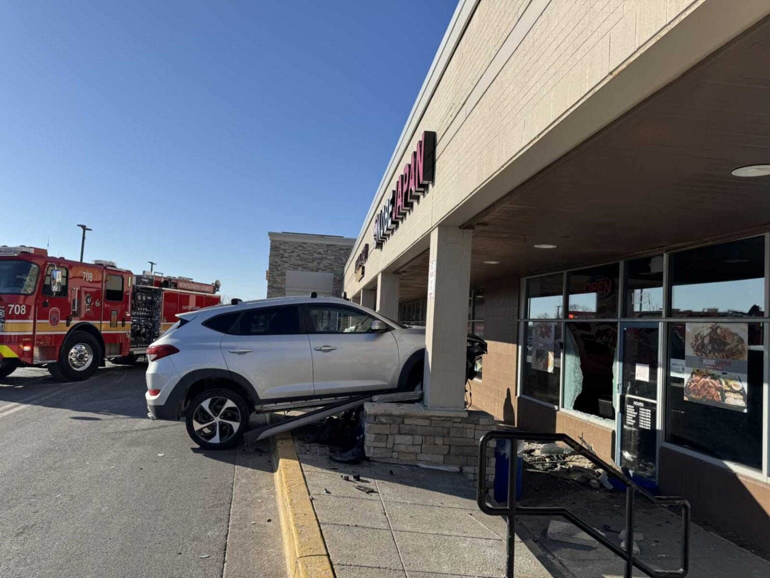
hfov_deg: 71.6
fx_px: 534
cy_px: 289
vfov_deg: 56.8
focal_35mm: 24
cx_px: 385
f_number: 1.78
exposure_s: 1/5814
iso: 80
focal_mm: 6.76
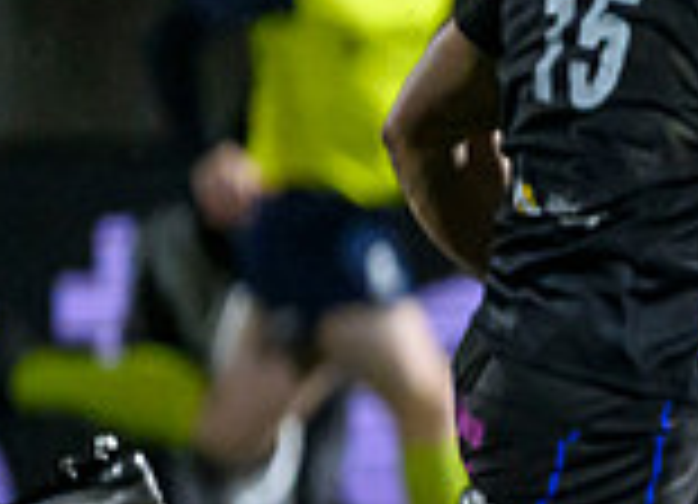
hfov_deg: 0.9
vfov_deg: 0.7
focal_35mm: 2126
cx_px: 1849
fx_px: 42311
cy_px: 412
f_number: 3.2
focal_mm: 400
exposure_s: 1/2500
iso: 6400
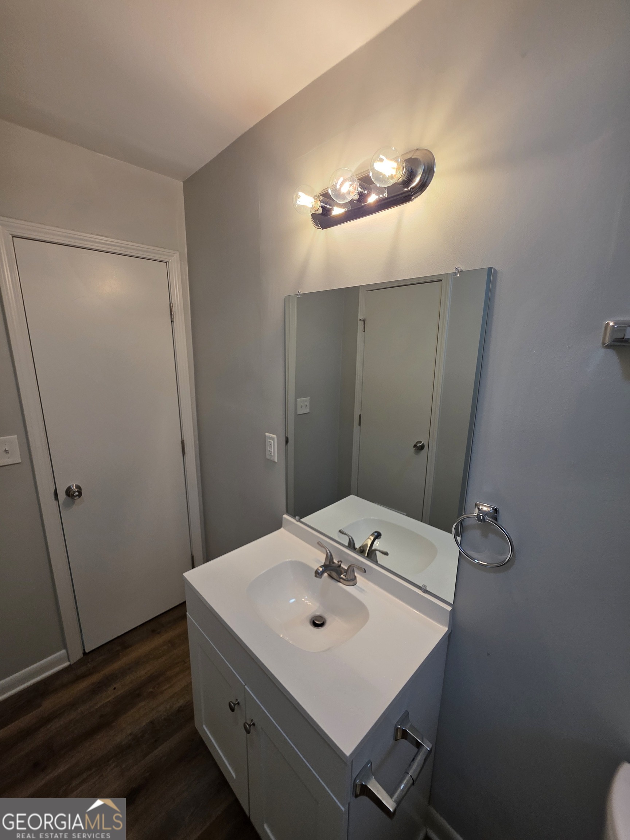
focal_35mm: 13
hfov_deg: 89.9
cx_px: 315
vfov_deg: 106.2
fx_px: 315
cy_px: 420
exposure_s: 1/120
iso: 100
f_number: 1.9
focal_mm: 2.2
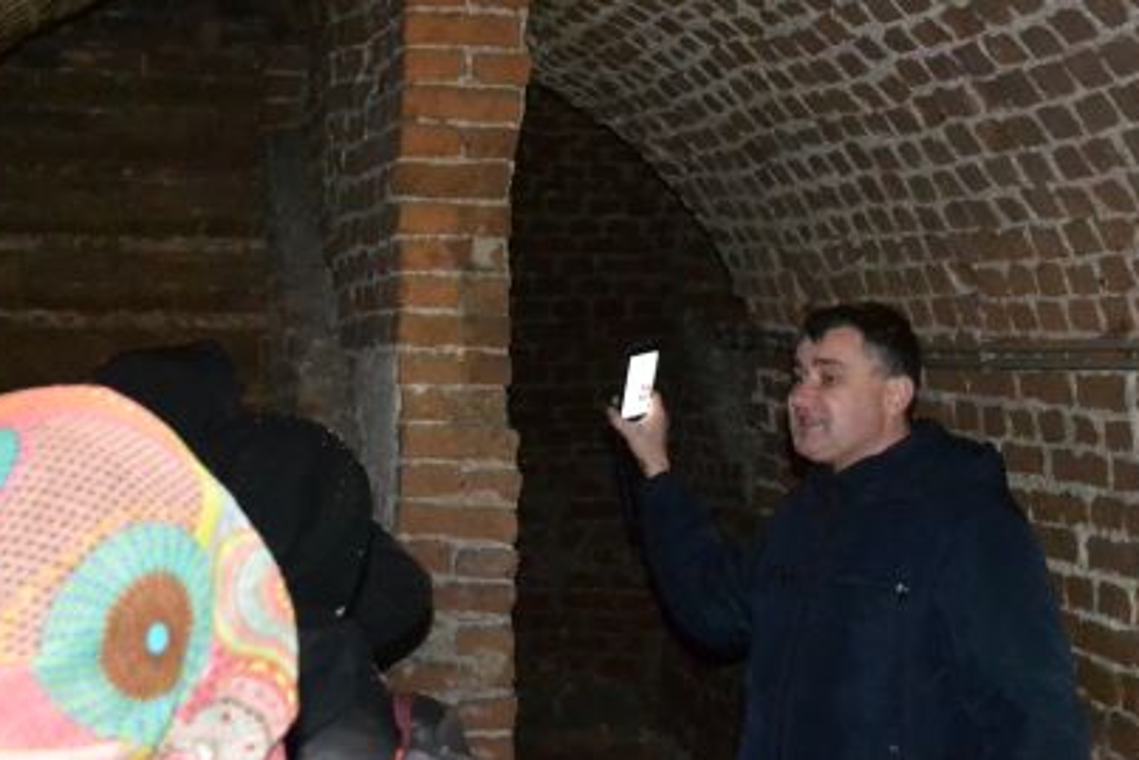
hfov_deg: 30.0
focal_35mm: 67
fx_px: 2120
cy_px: 196
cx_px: 514
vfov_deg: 20.2
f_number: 3.5
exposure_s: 1/60
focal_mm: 18
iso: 3200
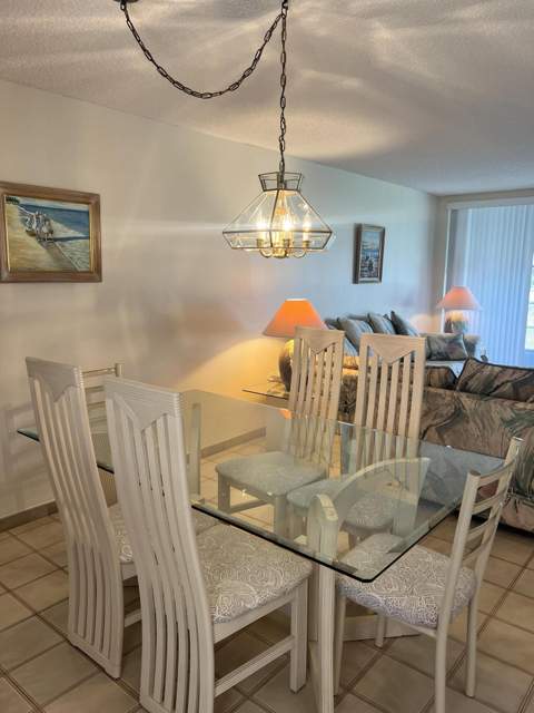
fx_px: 535
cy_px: 356
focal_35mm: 26
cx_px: 267
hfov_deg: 53.1
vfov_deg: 67.3
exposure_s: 1/120
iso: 125
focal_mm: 5.7
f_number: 1.5
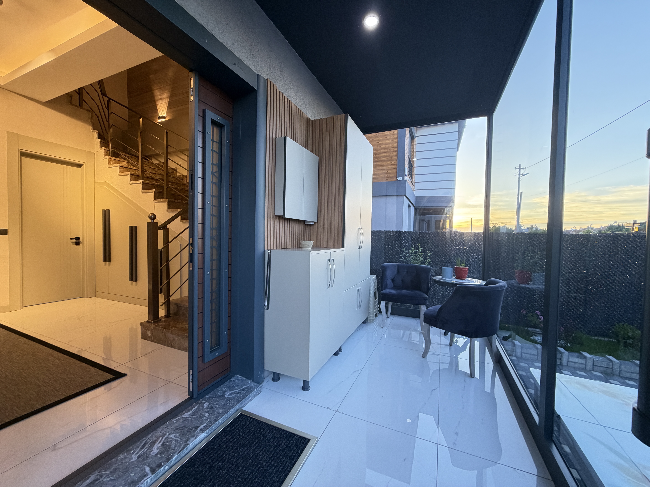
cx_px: 325
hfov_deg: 102.1
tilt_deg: -2.3
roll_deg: -0.1
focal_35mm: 14
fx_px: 263
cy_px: 244
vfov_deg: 85.7
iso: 320
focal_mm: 2.22
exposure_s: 1/100
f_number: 2.2
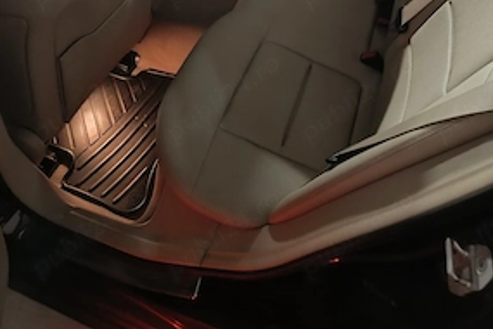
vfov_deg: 33.8
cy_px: -16
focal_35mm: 35
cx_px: 258
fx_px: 479
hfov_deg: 54.4
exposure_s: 1/16.7
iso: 3184
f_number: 1.65
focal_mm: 6.14
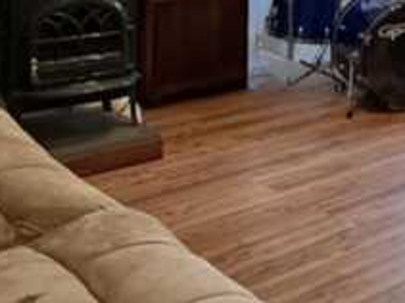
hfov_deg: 27.2
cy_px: -92
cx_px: 392
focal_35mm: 68
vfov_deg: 19.8
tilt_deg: -0.5
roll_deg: -0.8
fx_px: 795
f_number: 2.2
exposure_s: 1/60
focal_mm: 2.22
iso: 250
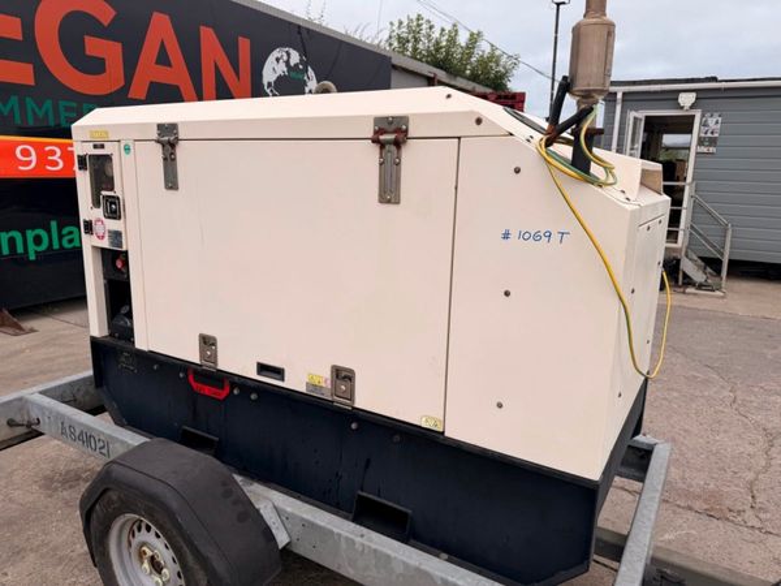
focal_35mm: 24
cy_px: 293
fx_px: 541
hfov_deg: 71.6
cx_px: 390
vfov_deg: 56.8
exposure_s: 1/1060
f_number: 1.78
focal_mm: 6.76
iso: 80
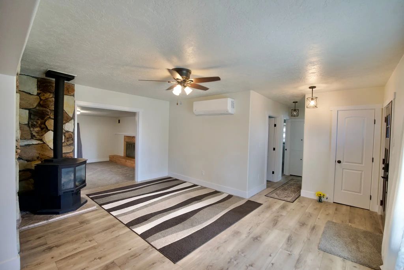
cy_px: 135
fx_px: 185
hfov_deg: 95.0
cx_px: 202
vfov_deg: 72.1
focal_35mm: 16
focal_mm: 16.5
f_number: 4
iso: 2000
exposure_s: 1/160
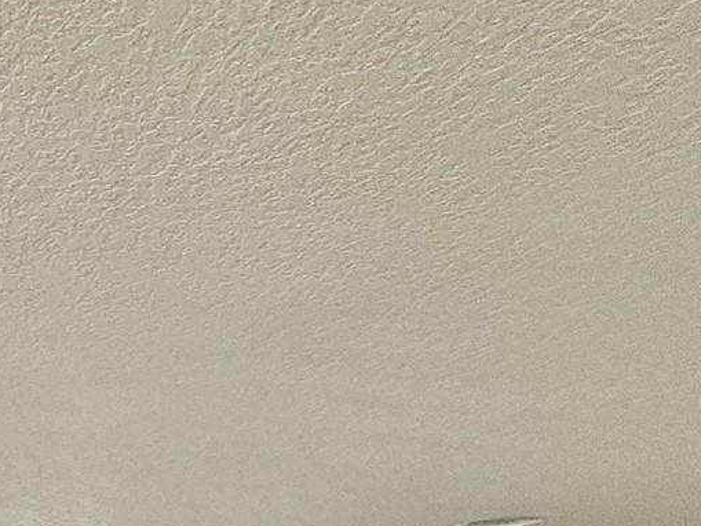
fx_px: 891
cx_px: -291
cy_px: 744
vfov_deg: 26.1
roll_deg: -2.4
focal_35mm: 44
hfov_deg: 30.0
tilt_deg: -2.3
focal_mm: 2.22
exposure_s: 1/60
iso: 320
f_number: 2.2
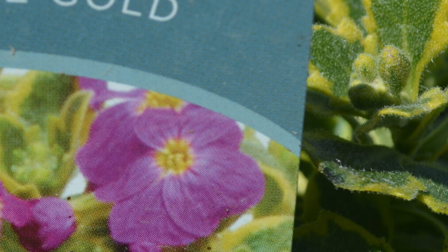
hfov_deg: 14.8
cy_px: 156
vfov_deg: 8.5
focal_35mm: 143
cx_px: 14
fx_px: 1699
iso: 100
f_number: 8
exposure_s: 1/500
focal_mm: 36
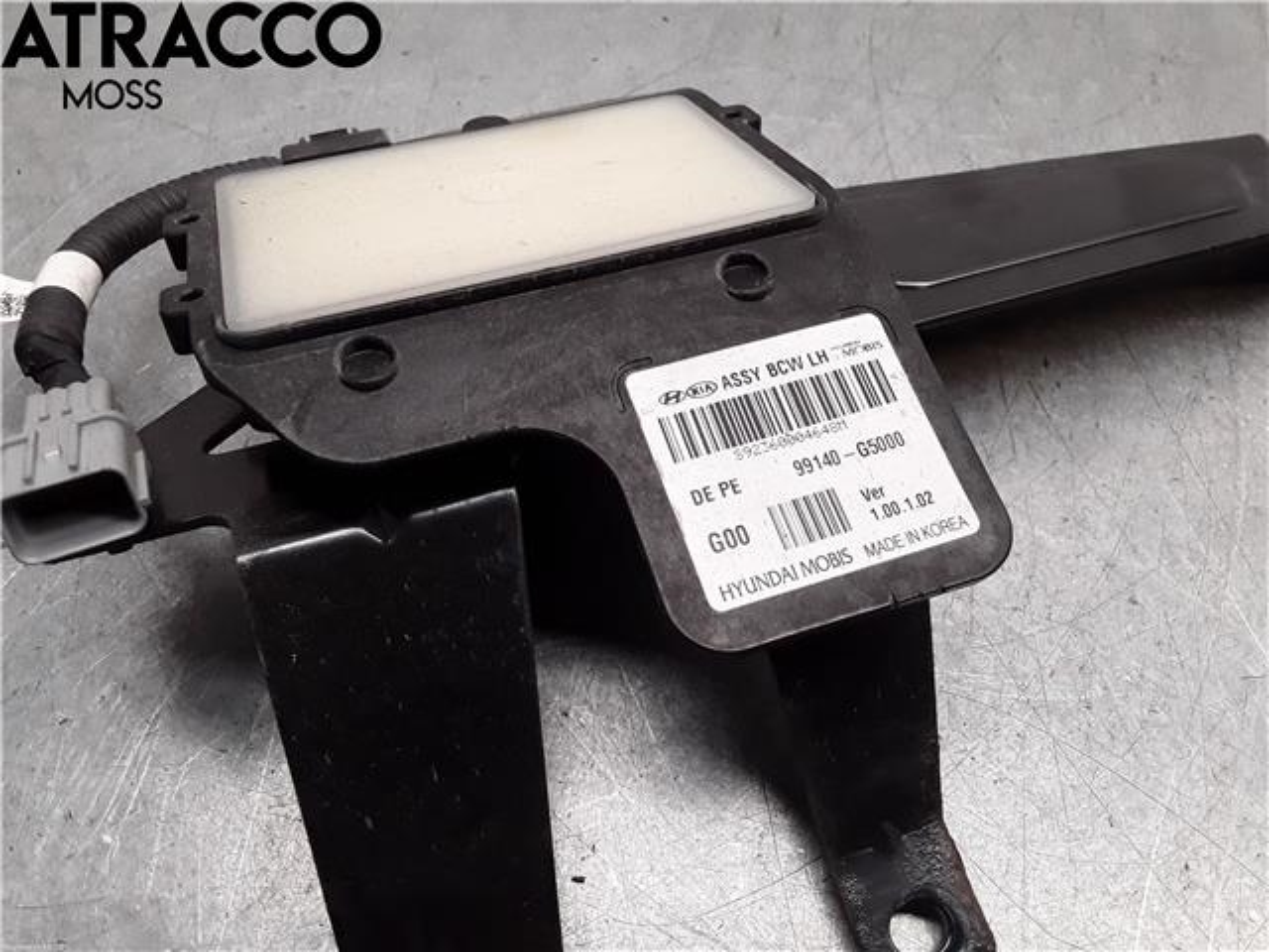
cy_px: 476
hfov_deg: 63.4
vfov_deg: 49.7
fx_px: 1026
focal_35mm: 28
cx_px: 634
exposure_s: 1/124
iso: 100
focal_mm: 2.91
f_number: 1.9
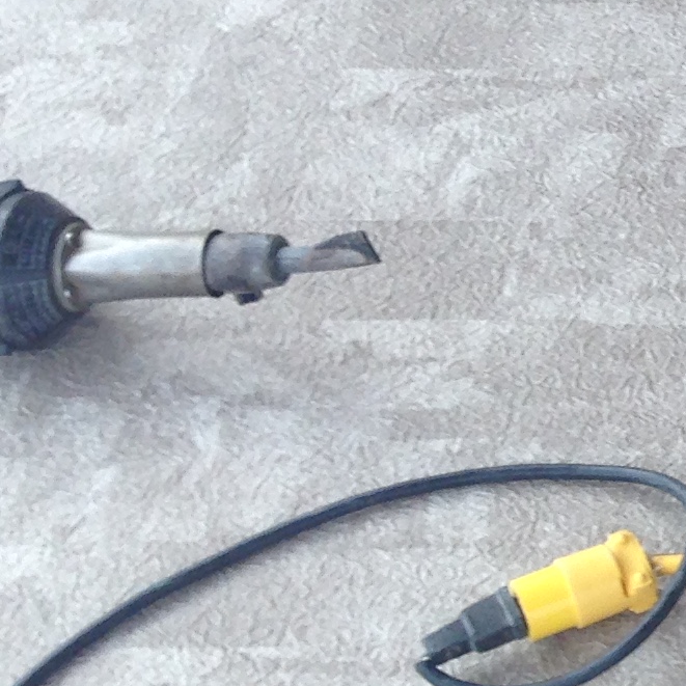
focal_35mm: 144
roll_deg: -2.9
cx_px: 1528
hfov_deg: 10.7
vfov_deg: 12.1
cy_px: 155
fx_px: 3229
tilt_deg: -44.5
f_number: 2.4
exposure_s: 1/141
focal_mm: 4.12
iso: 50
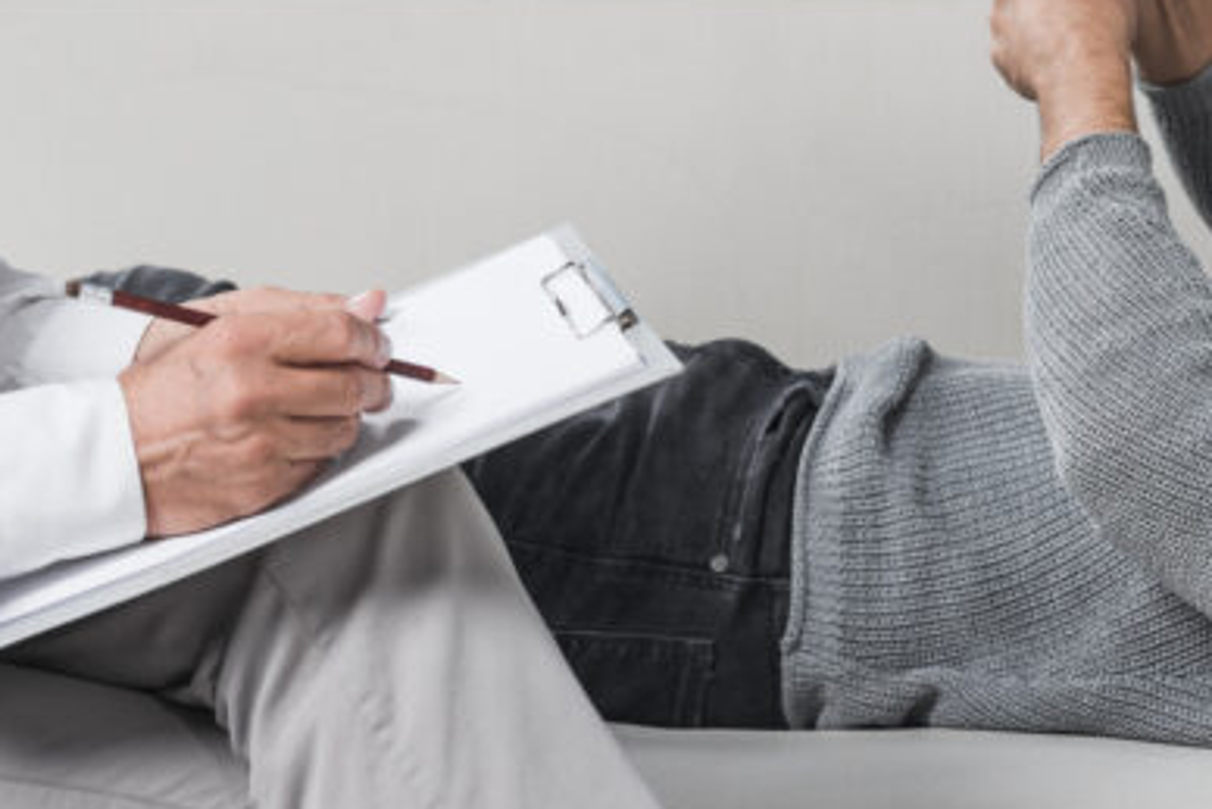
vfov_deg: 10.2
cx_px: 790
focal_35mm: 132
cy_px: -167
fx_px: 4445
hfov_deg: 15.5
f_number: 4.5
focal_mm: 50
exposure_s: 1/160
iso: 160
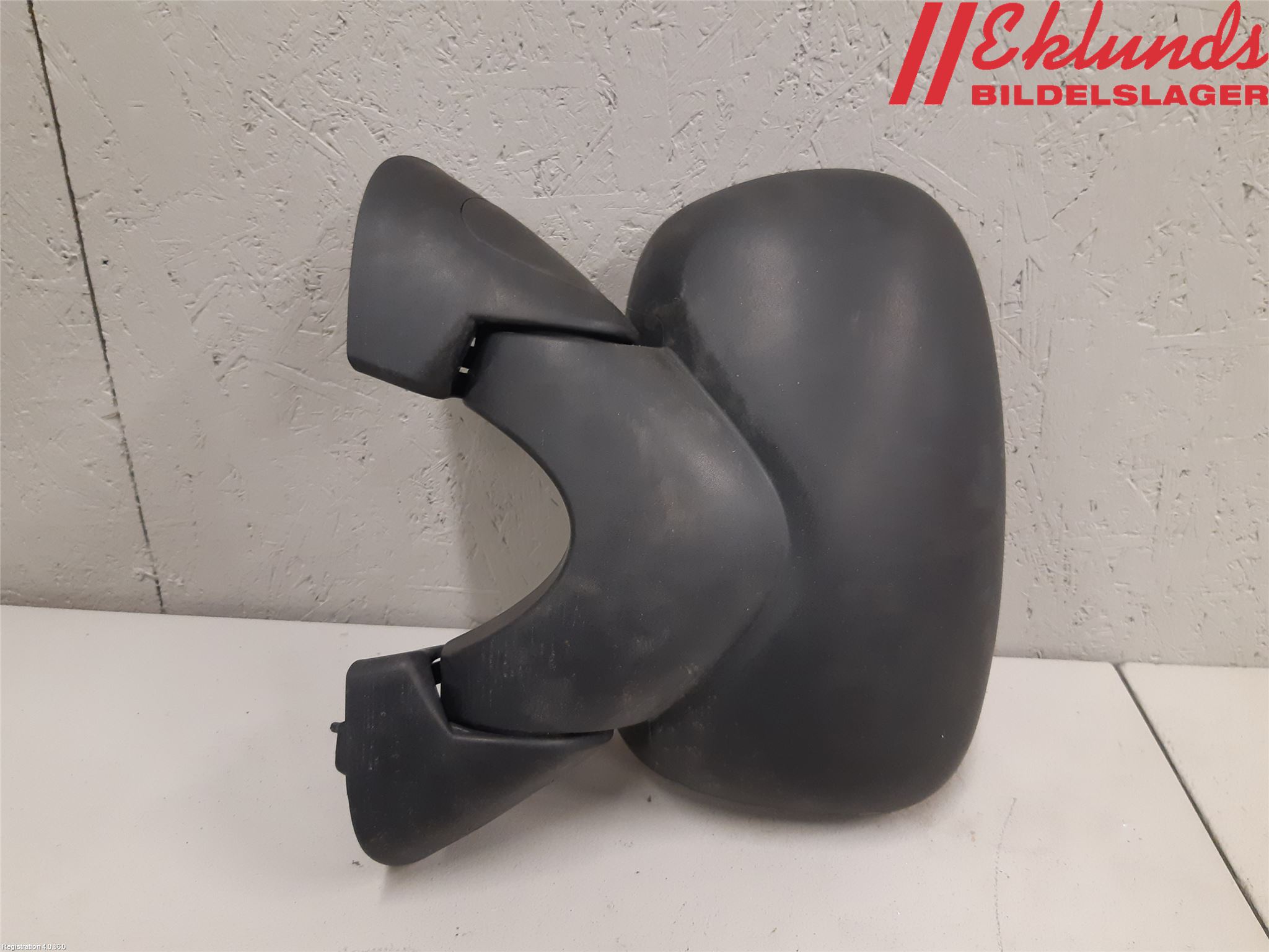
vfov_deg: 53.1
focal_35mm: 26
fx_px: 953
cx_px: 634
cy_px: 476
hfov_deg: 67.3
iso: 200
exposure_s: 1/50
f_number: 1.7
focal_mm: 3.93
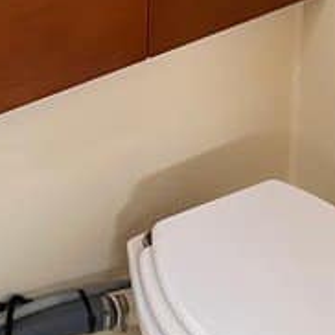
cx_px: 127
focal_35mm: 101
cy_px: 59
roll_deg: -0.2
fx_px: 1106
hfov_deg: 17.2
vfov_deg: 17.1
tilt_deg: -29.8
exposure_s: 1/60
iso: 250
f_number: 1.8
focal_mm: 4.25
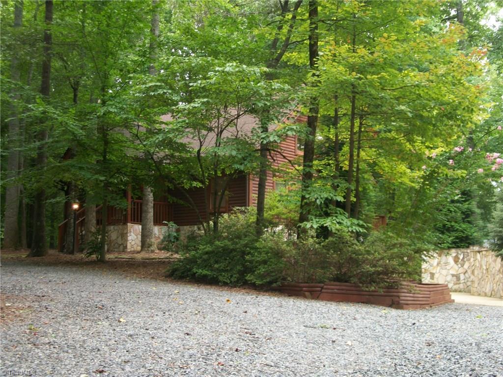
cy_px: 188
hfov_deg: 38.2
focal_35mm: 50
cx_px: 252
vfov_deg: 29.1
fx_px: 727
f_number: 3.6
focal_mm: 8.8
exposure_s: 1/50
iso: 80
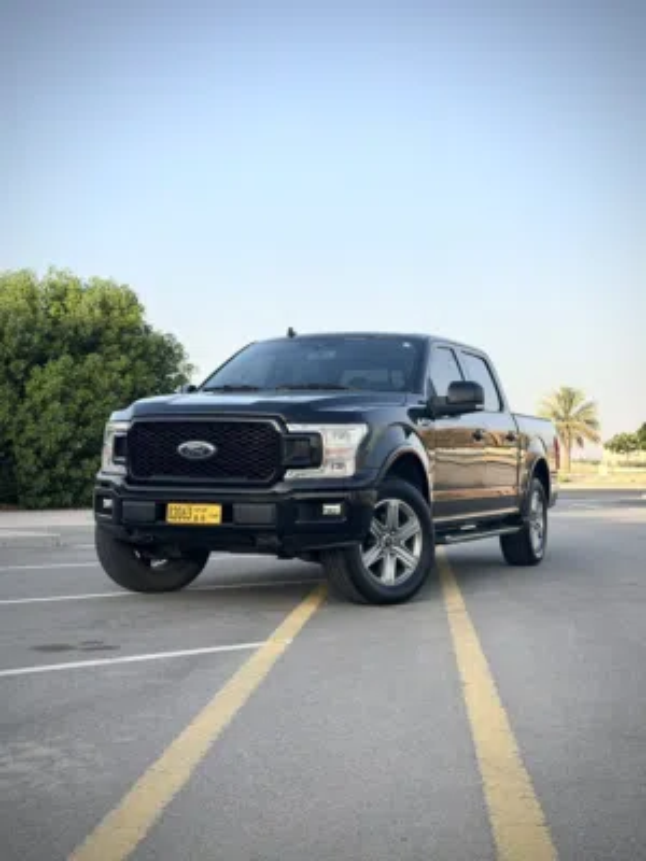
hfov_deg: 30.3
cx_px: 323
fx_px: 1194
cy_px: 430
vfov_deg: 39.7
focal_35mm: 48
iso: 64
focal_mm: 6.76
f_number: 1.78
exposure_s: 1/2415
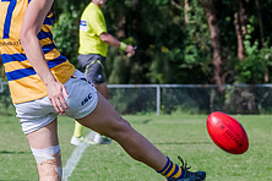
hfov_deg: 3.8
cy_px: 99
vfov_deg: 2.5
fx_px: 4117
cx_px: 87
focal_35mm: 545
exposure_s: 1/1600
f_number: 8
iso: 800
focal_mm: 170
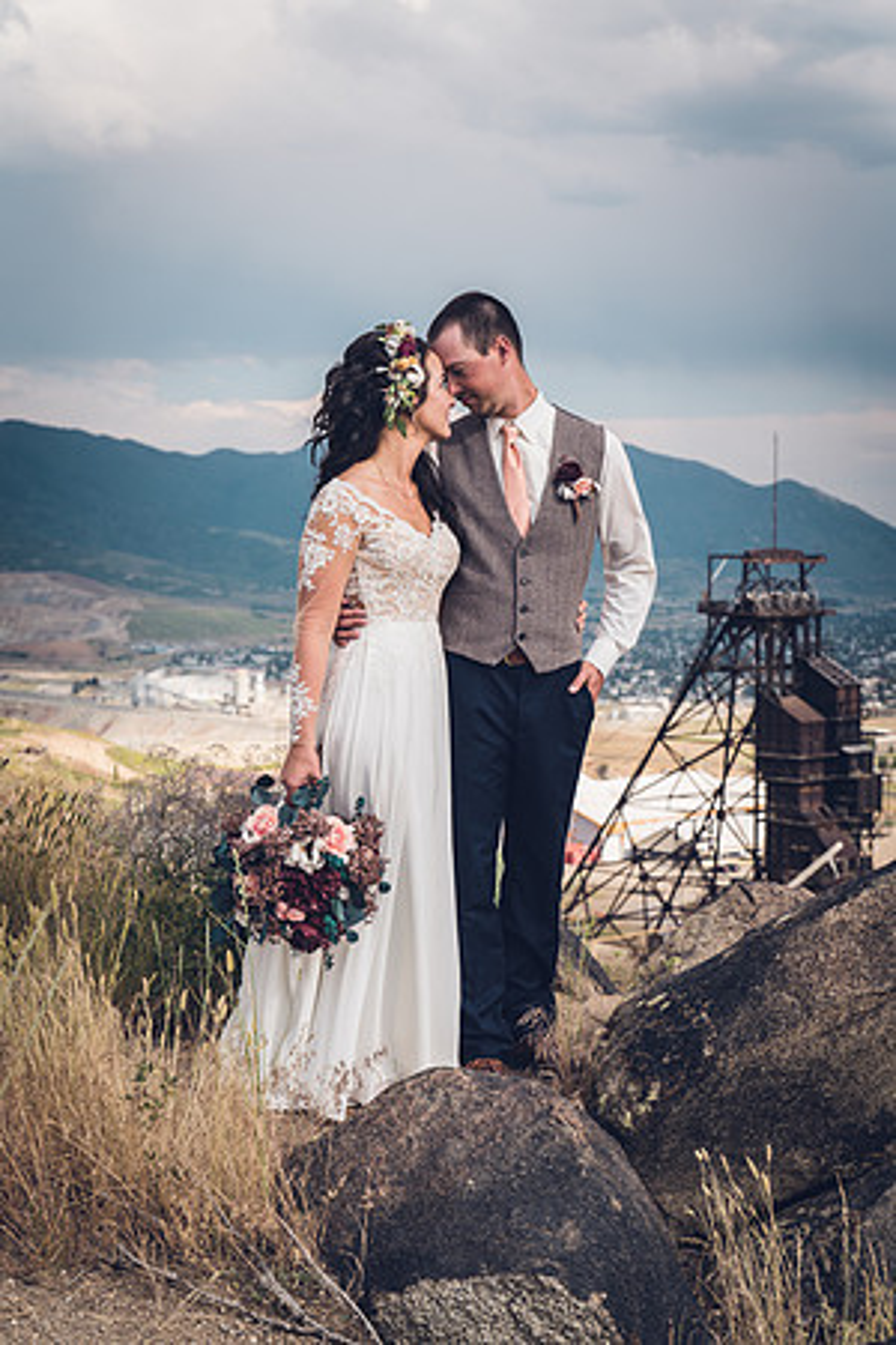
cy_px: 672
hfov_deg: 27.0
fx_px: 1867
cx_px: 448
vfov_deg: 39.6
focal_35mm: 50
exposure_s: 1/500
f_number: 4.5
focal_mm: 50
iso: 100
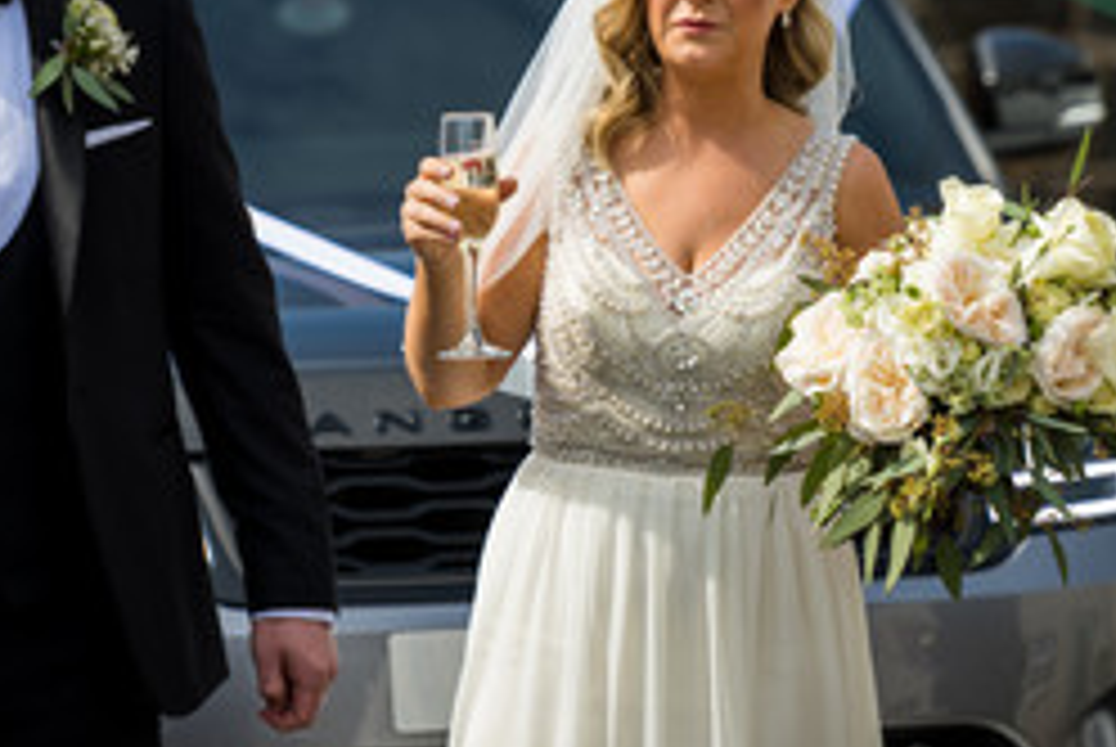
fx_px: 7759
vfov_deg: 5.5
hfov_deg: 8.2
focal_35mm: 250
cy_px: 232
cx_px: 446
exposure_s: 1/1250
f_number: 2.8
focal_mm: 155
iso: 100
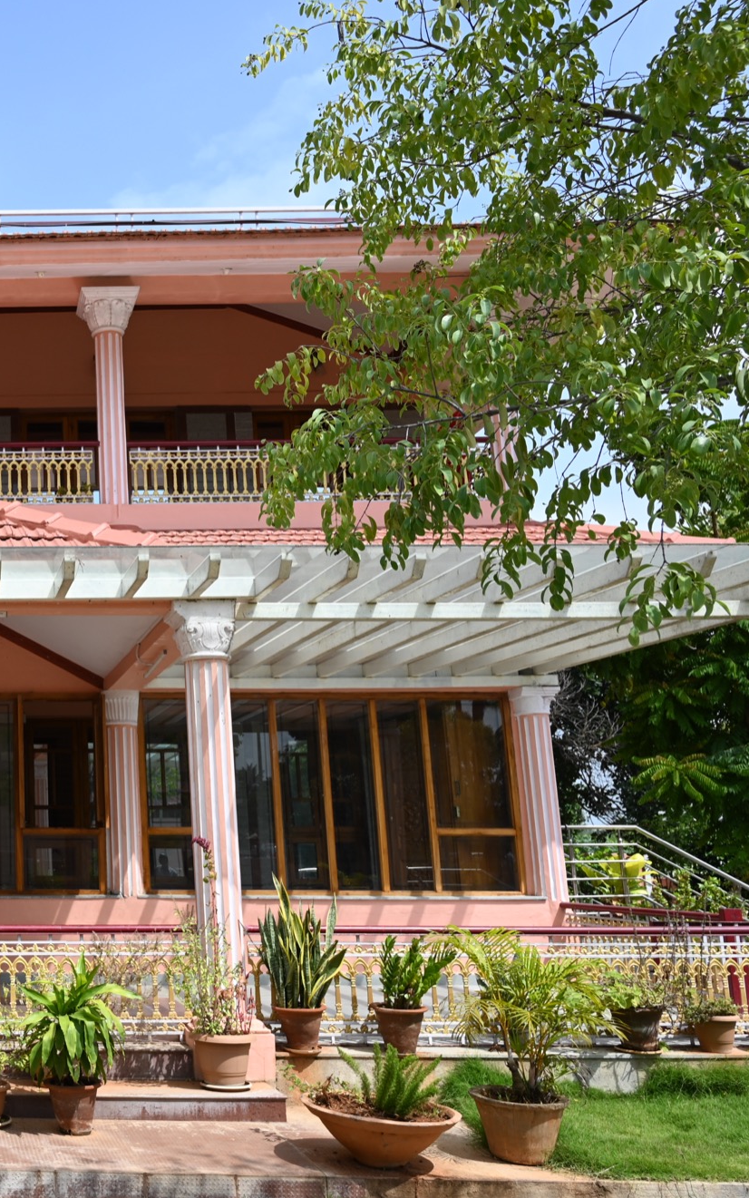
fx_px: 1208
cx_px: -112
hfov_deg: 30.2
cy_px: 599
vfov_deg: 52.7
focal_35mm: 37
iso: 100
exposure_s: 1/320
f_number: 6.3
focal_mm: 24
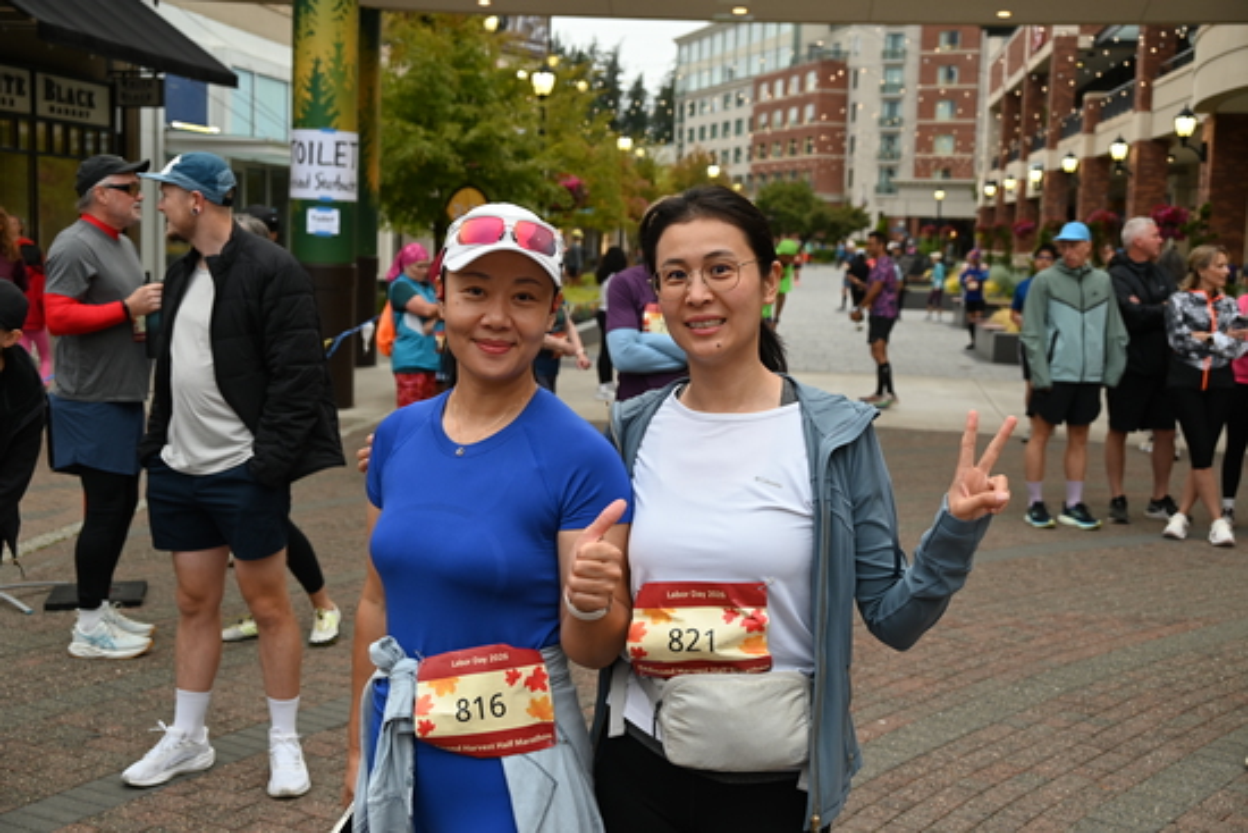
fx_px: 1526
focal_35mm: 44
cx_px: 624
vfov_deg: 30.5
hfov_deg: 44.5
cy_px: 416
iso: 400
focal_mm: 44
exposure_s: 1/160
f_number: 5.3
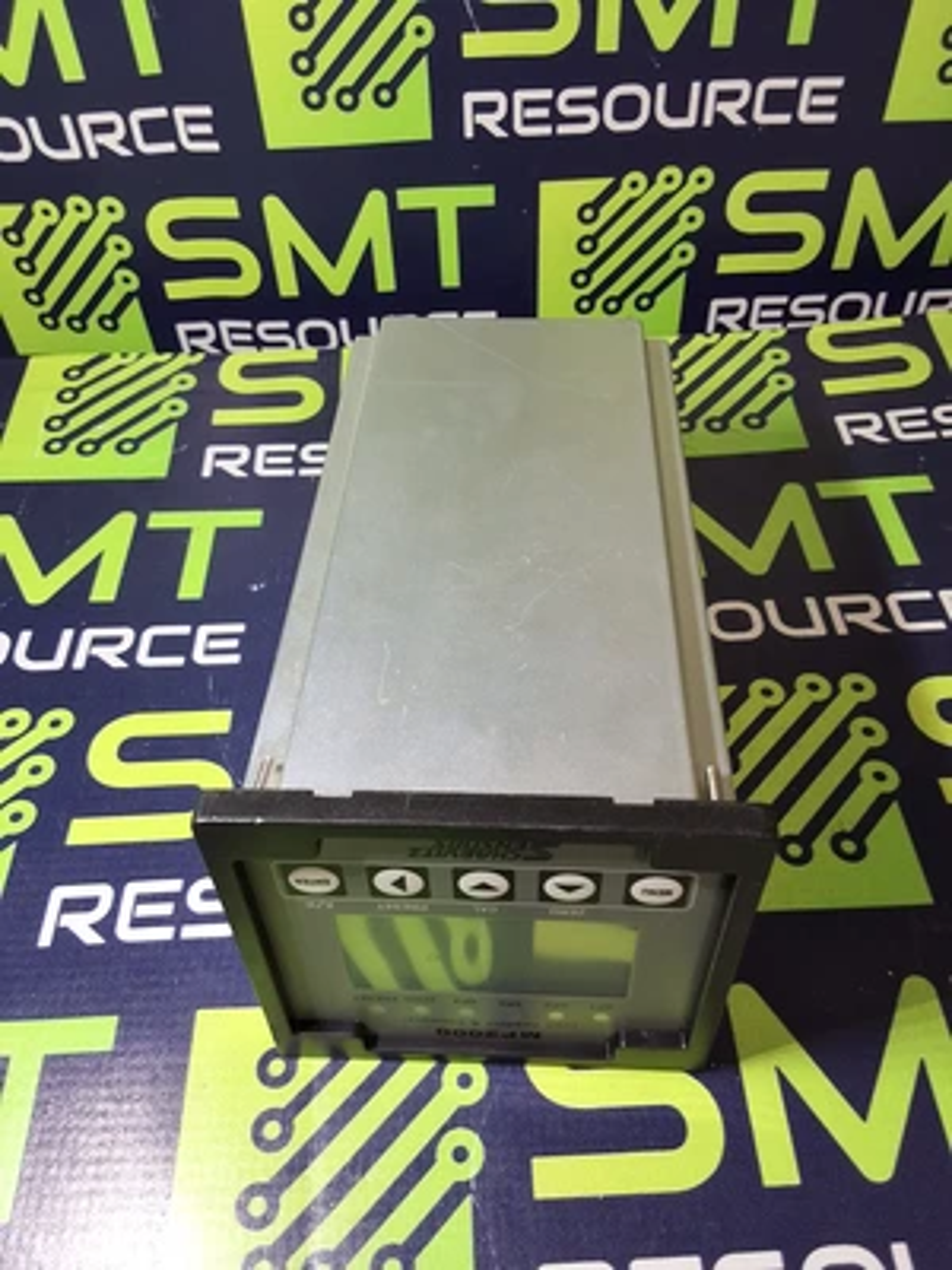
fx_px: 1027
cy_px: 635
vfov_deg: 63.4
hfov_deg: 49.7
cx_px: 476
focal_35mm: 28
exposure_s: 1/40
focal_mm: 2.91
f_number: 1.9
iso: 64
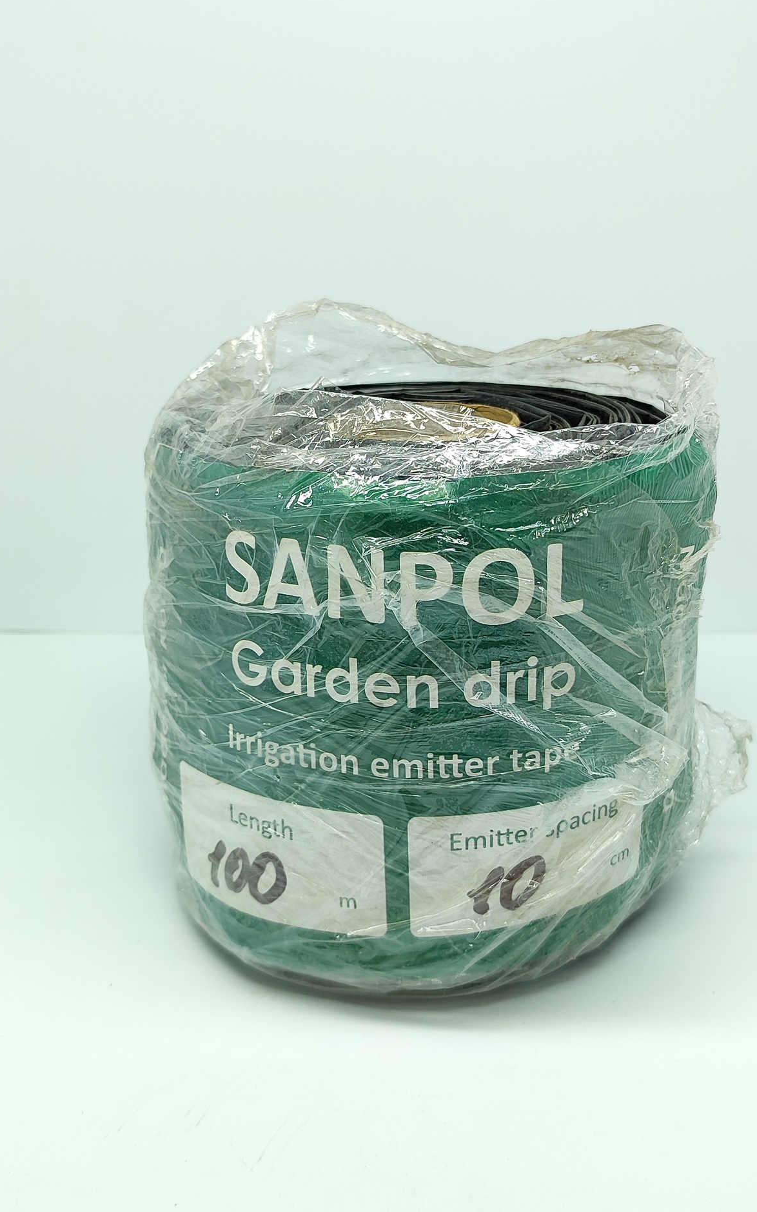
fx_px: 858
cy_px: 610
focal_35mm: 26
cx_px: 386
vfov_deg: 70.4
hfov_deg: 47.6
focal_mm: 5.89
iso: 160
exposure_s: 1/160
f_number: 1.89
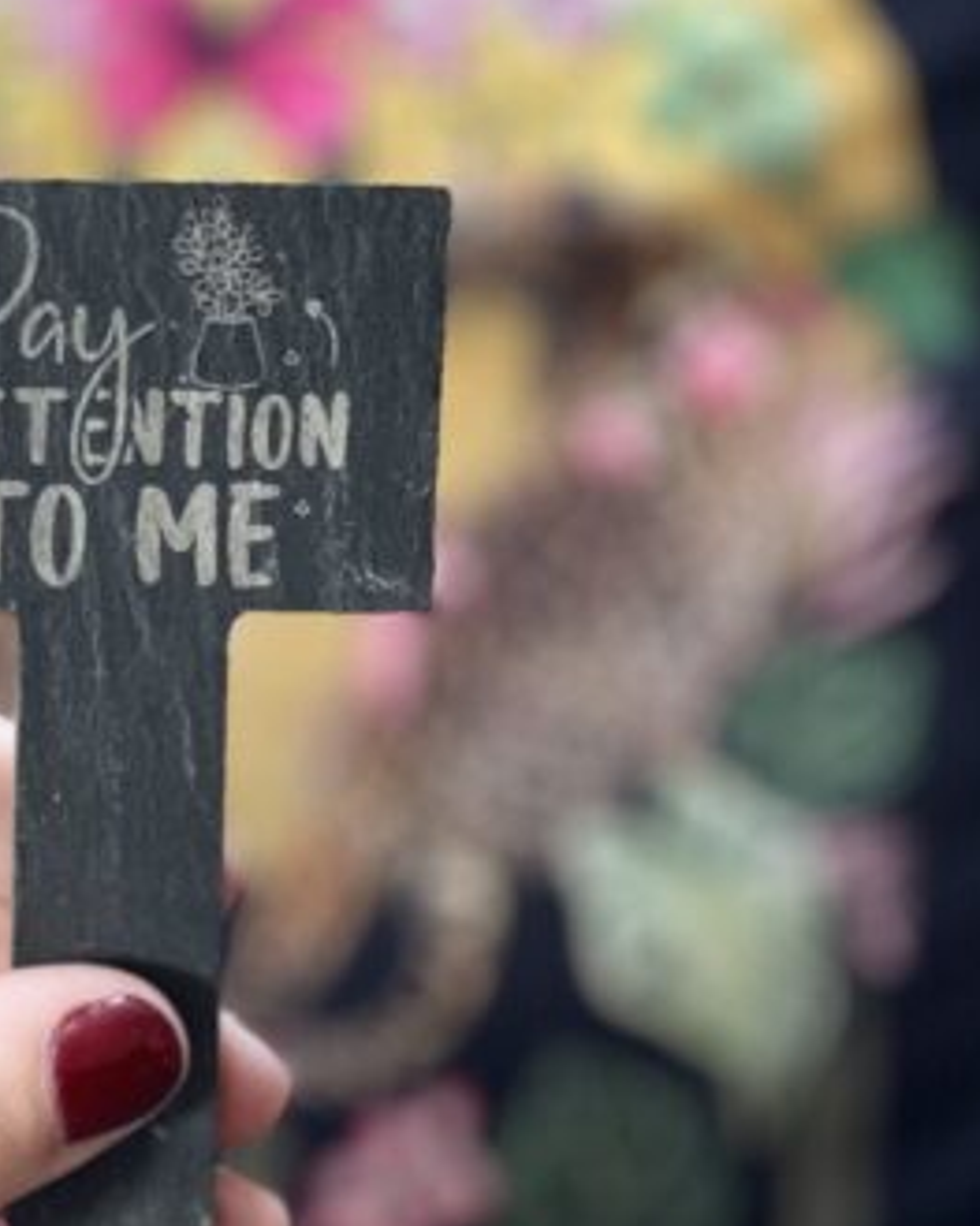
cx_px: 108
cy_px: 661
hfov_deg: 14.8
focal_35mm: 103
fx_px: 3736
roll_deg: +0.6
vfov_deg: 18.6
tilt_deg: -26.9
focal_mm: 6
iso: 160
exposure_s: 1/122
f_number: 2
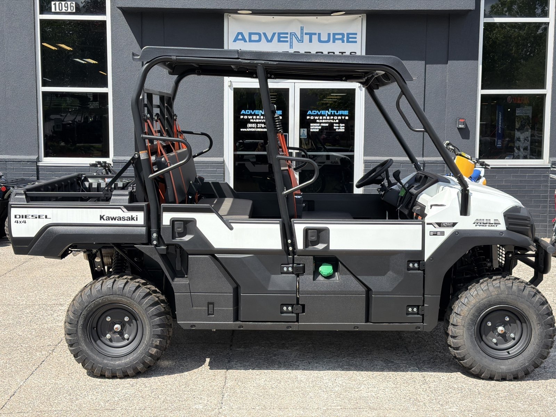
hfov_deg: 39.7
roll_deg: +0.2
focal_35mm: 48
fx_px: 771
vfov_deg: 30.3
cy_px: 208
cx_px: 278
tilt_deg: -5.3
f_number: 1.78
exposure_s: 1/2976
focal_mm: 6.76
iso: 80
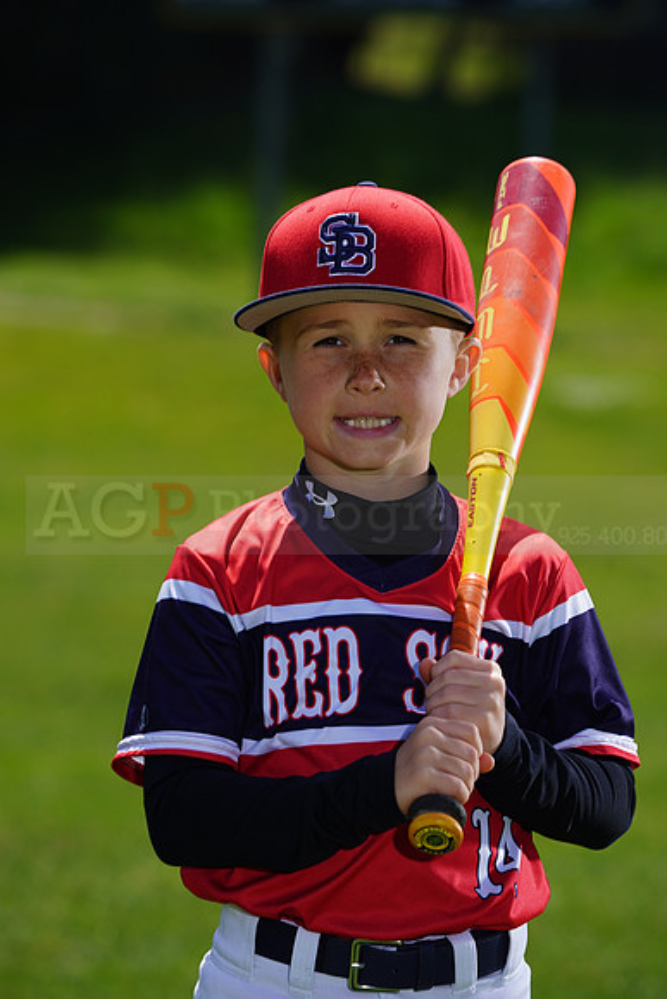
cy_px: 500
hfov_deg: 5.2
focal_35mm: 262
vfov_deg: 7.9
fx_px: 7277
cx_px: 334
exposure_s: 1/250
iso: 100
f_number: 8
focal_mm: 262
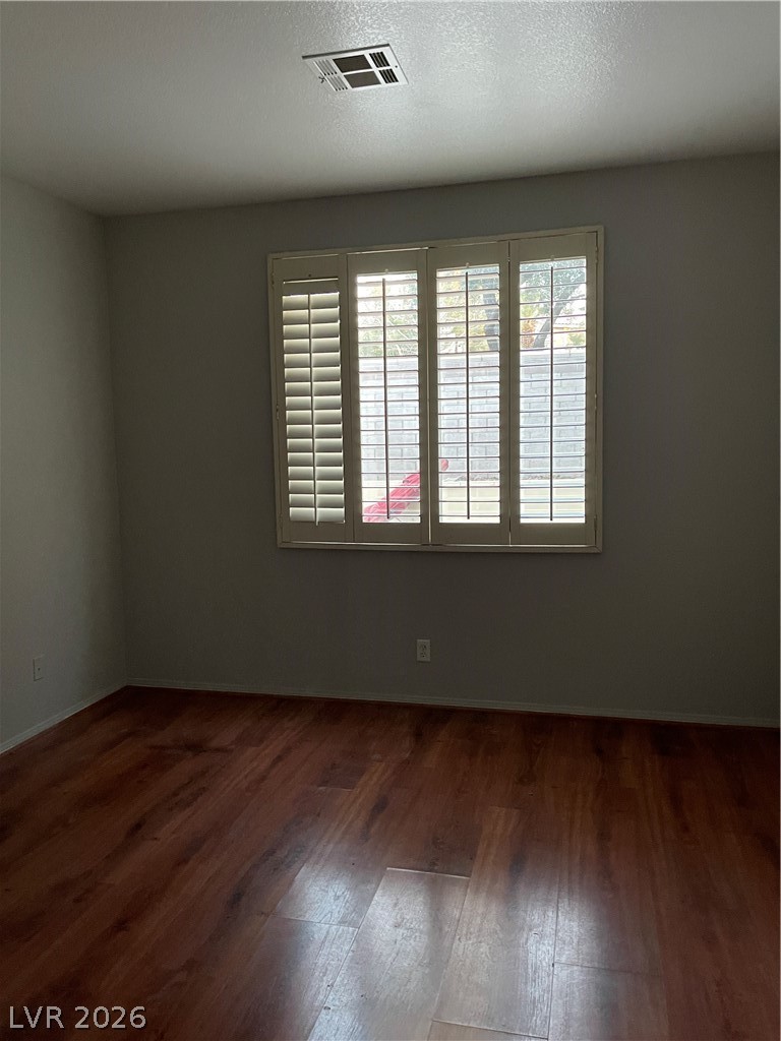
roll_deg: +1.6
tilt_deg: -5.0
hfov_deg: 54.9
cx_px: 390
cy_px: 520
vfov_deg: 69.4
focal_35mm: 25
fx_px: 752
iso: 640
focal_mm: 5.1
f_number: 1.6
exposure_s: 1/40
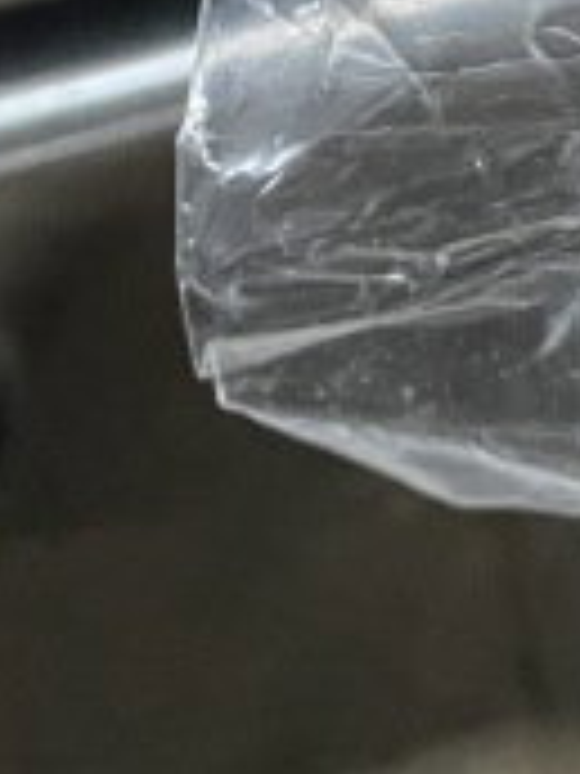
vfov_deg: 12.9
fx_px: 2748
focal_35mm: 123
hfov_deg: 11.4
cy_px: -992
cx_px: 971
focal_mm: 4.2
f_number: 1.6
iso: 400
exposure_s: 1/60
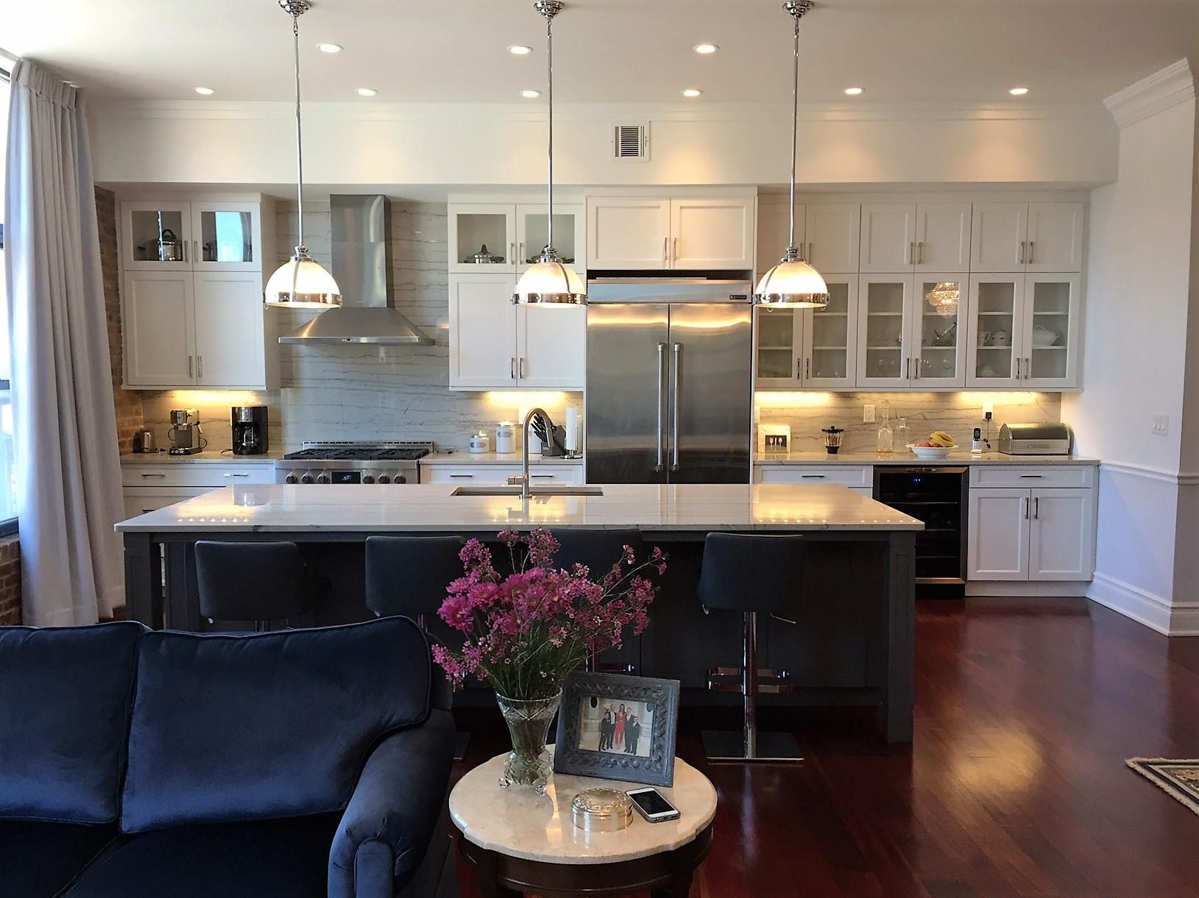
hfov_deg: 61.7
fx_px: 1004
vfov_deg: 48.2
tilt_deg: -5.9
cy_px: 449
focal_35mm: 29
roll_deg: +0.5
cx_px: 600
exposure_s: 1/30
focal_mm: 4.15
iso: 32
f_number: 2.2
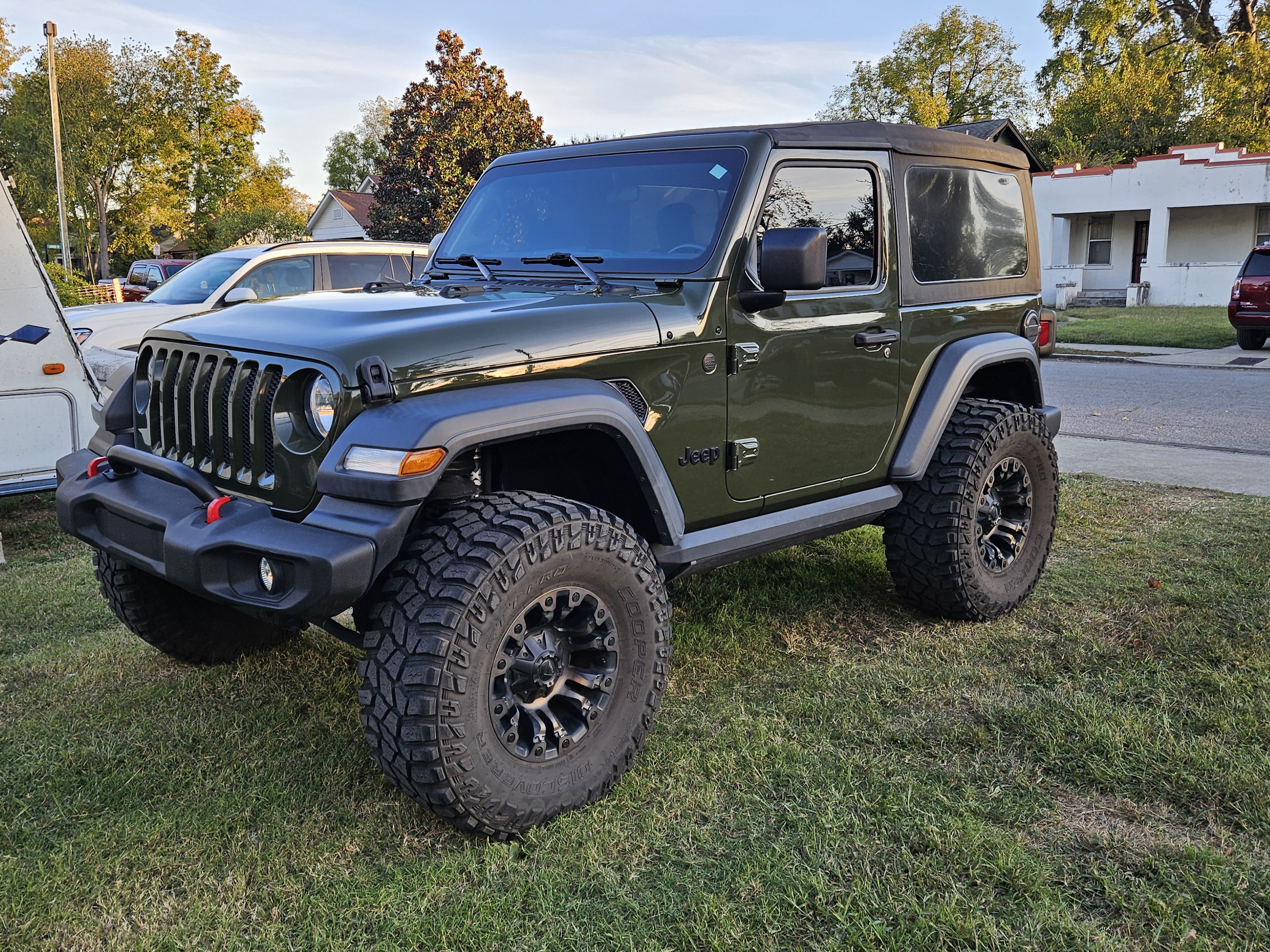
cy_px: 476
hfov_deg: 73.9
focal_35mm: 23
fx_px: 844
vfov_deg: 58.9
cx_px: 635
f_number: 1.8
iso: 25
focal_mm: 5.4
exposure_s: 1/208
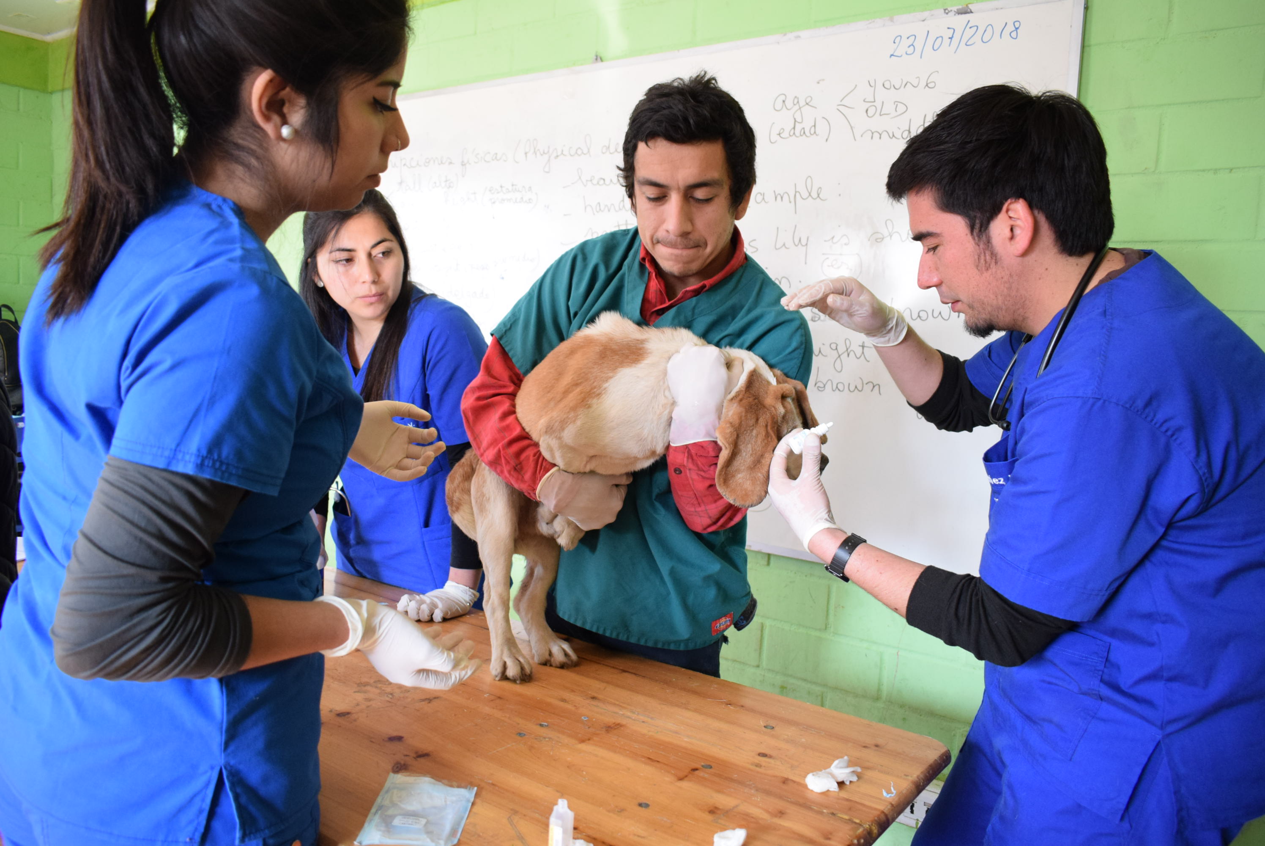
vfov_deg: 48.0
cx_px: 632
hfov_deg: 67.3
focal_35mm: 27
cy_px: 423
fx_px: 949
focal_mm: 18
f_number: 3.5
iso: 1600
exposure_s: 1/125
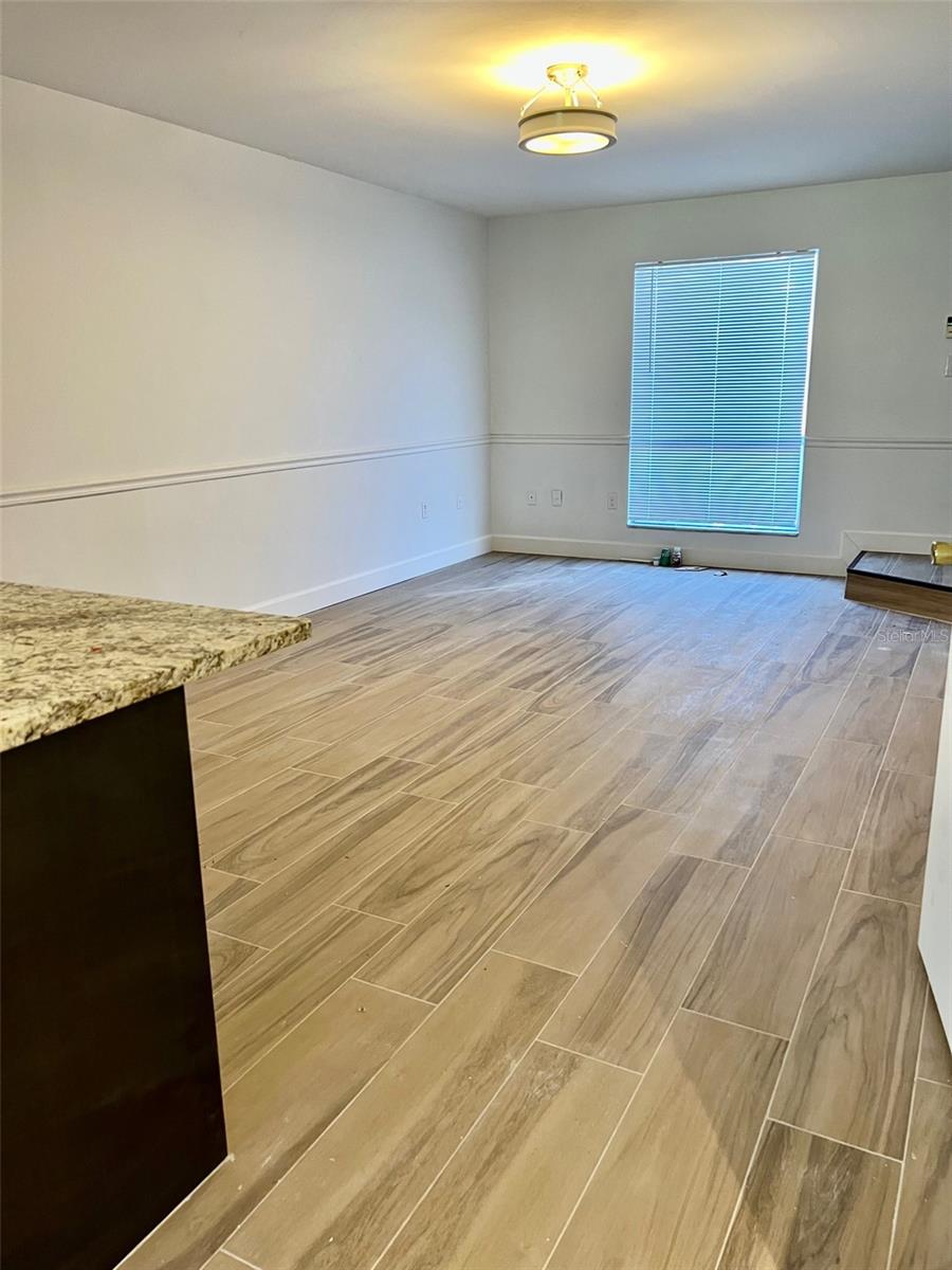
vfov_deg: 67.3
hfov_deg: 53.1
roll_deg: +1.1
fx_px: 953
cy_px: 635
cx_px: 476
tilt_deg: -15.2
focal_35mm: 26
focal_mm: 5.7
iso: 125
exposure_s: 1/60
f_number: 1.5
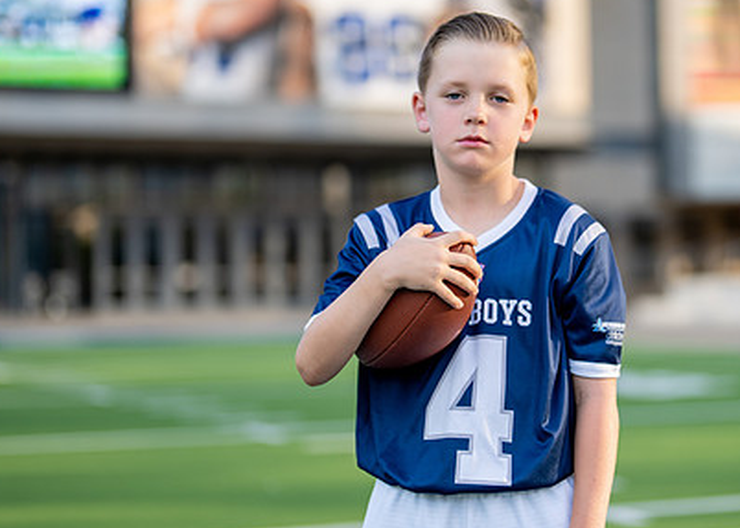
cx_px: 495
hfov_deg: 21.6
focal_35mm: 92
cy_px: 217
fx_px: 1933
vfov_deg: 15.6
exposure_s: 1/2000
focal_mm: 50
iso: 100
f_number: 1.2
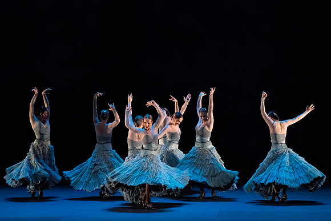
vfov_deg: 6.0
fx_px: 2105
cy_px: 133
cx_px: 143
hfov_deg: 9.0
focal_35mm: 229
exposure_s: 1/400
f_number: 5.6
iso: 10000
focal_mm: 189
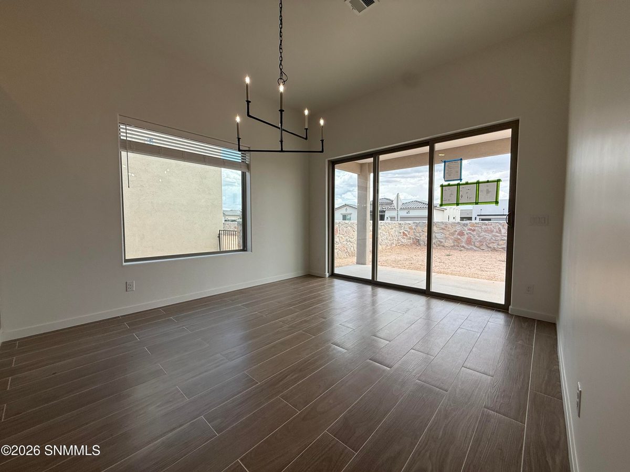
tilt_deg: -3.0
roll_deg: -0.2
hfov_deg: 102.1
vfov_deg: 85.7
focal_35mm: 14
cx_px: 315
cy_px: 236
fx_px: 255
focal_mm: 2.22
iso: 64
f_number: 2.2
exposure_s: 1/770
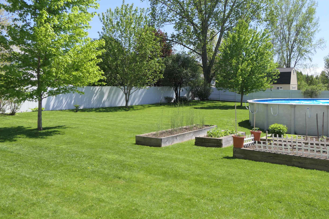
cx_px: 191
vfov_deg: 43.3
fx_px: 274
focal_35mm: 30
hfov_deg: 61.6
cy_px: 84
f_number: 3.2
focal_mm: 8.8
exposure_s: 1/1000
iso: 125
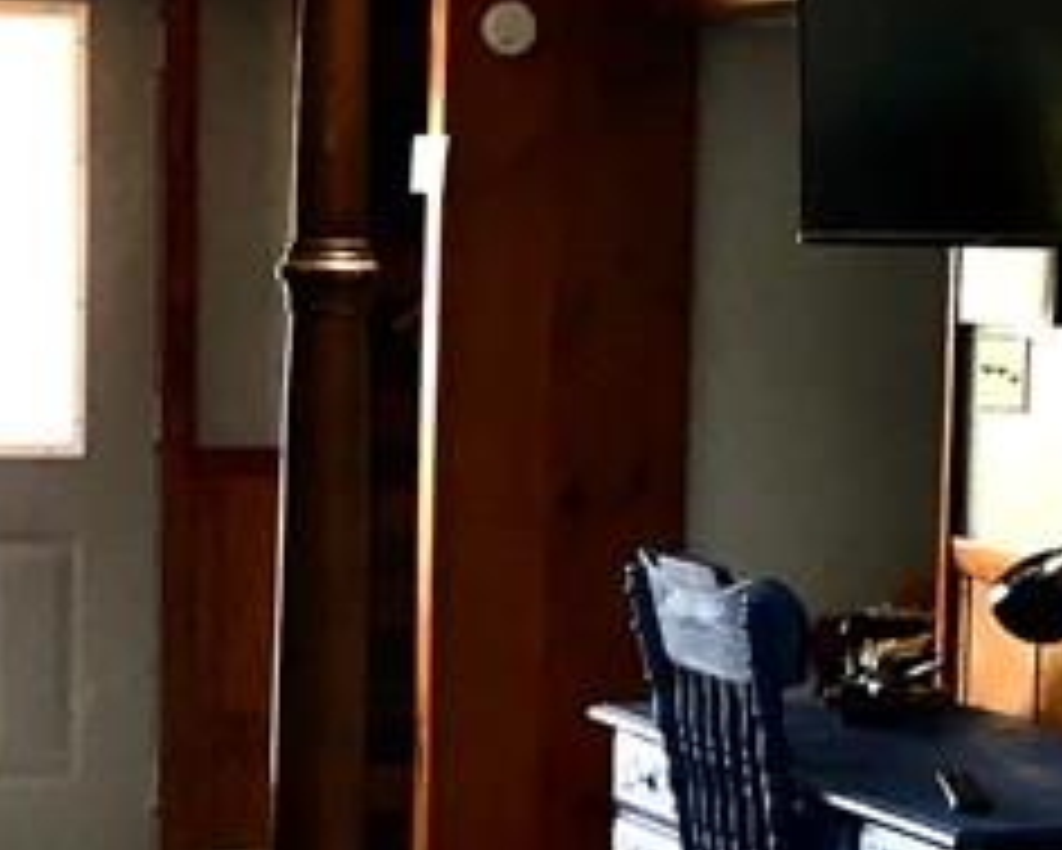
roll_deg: +0.7
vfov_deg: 12.5
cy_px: 711
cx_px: 392
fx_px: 3868
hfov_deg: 15.6
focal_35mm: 123
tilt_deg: -6.7
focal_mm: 4.15
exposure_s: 1/30
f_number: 2.2
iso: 50
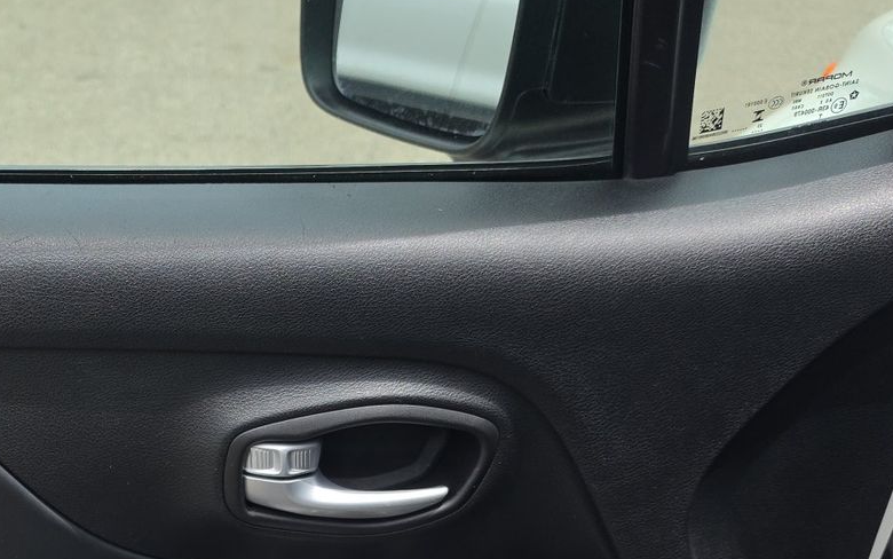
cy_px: 622
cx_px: 100
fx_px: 1217
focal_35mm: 50
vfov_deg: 24.1
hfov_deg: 37.8
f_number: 1.4
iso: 63
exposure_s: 1/3176
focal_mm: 6.5
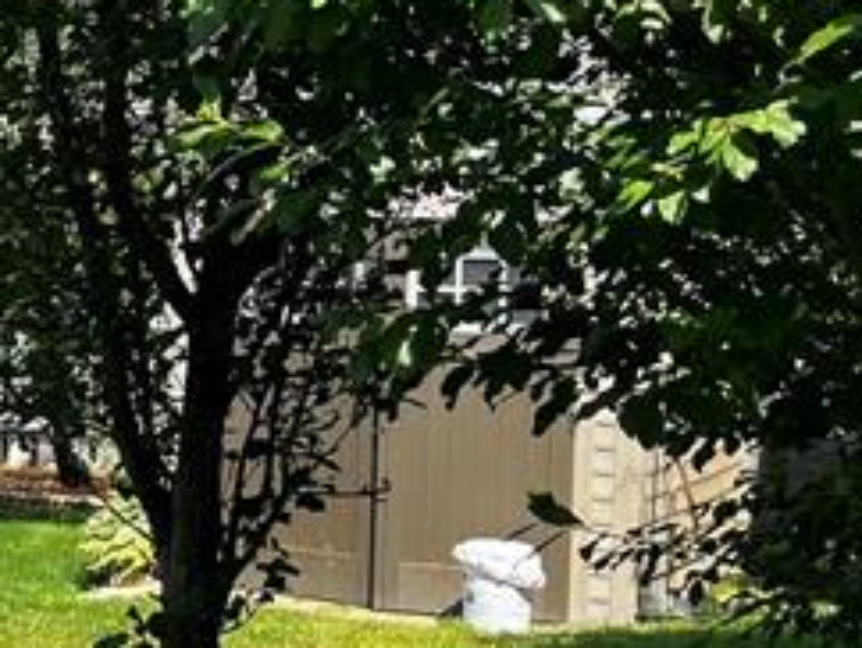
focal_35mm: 110
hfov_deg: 15.3
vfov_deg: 13.5
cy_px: 292
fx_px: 2742
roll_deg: -1.1
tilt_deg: -2.4
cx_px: -712
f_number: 1.6
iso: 50
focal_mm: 5.1
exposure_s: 1/1647
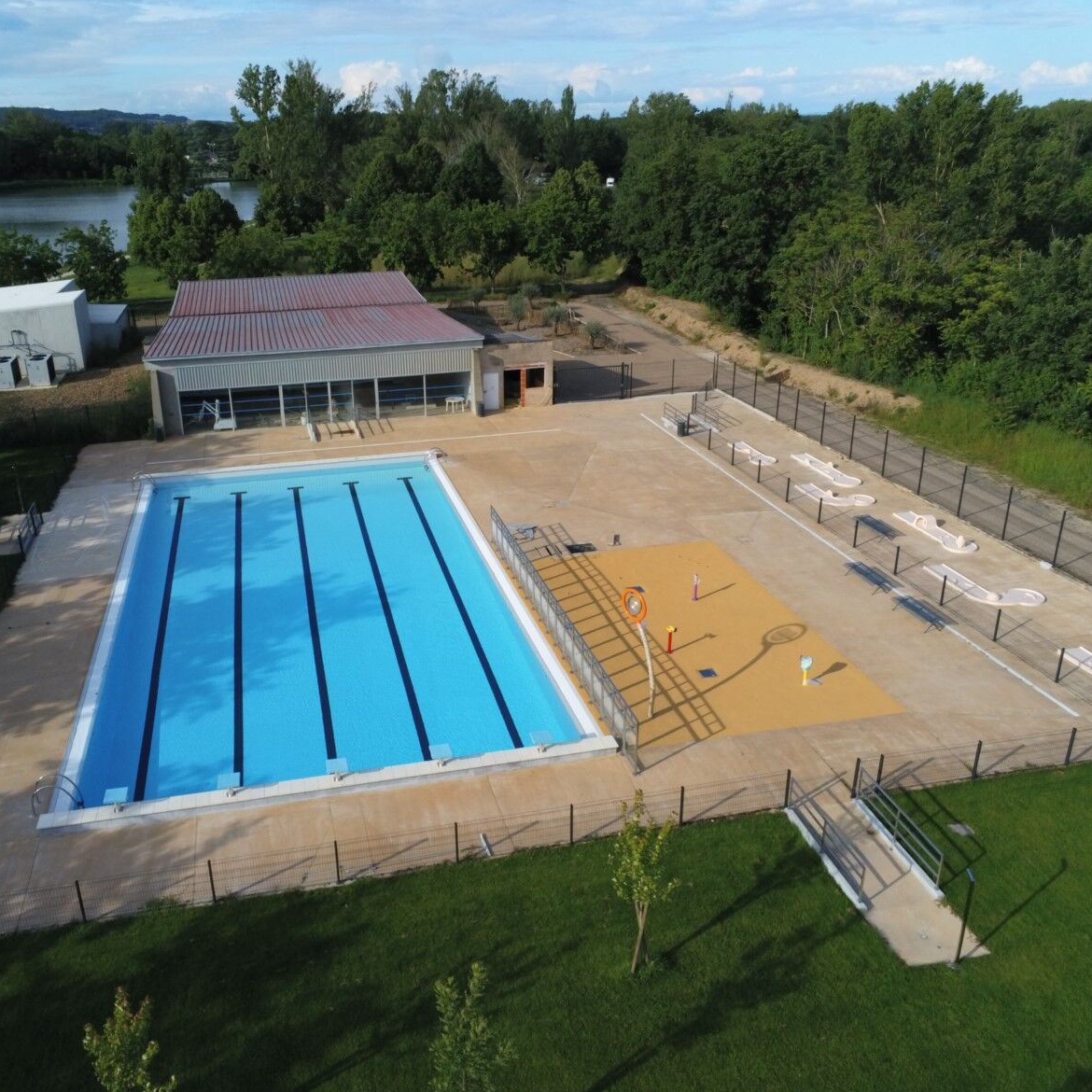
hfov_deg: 55.4
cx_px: 473
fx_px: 1035
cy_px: 537
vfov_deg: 55.6
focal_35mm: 29
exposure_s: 1/1923
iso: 137
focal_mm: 4
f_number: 2.4
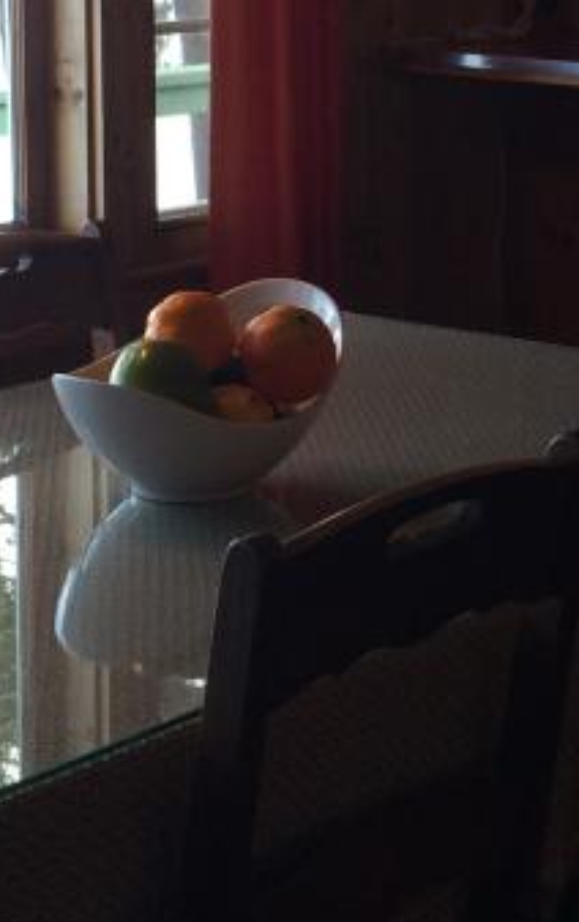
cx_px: 448
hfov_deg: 14.0
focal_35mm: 93
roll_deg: -0.8
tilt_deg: -7.4
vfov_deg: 21.9
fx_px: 2342
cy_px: 150
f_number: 2.2
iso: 64
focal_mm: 4.15
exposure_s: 1/120
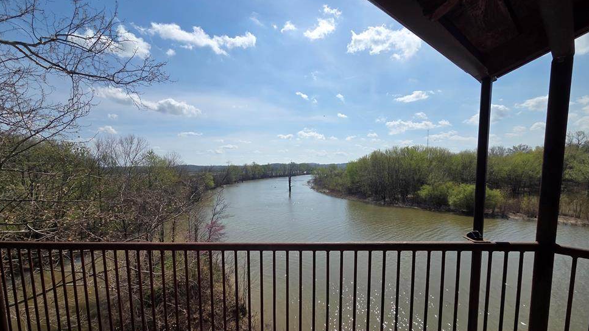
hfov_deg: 103.0
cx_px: 289
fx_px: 234
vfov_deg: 69.7
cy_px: 202
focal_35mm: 15
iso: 50
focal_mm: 2.2
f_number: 2.2
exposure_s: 1/3687
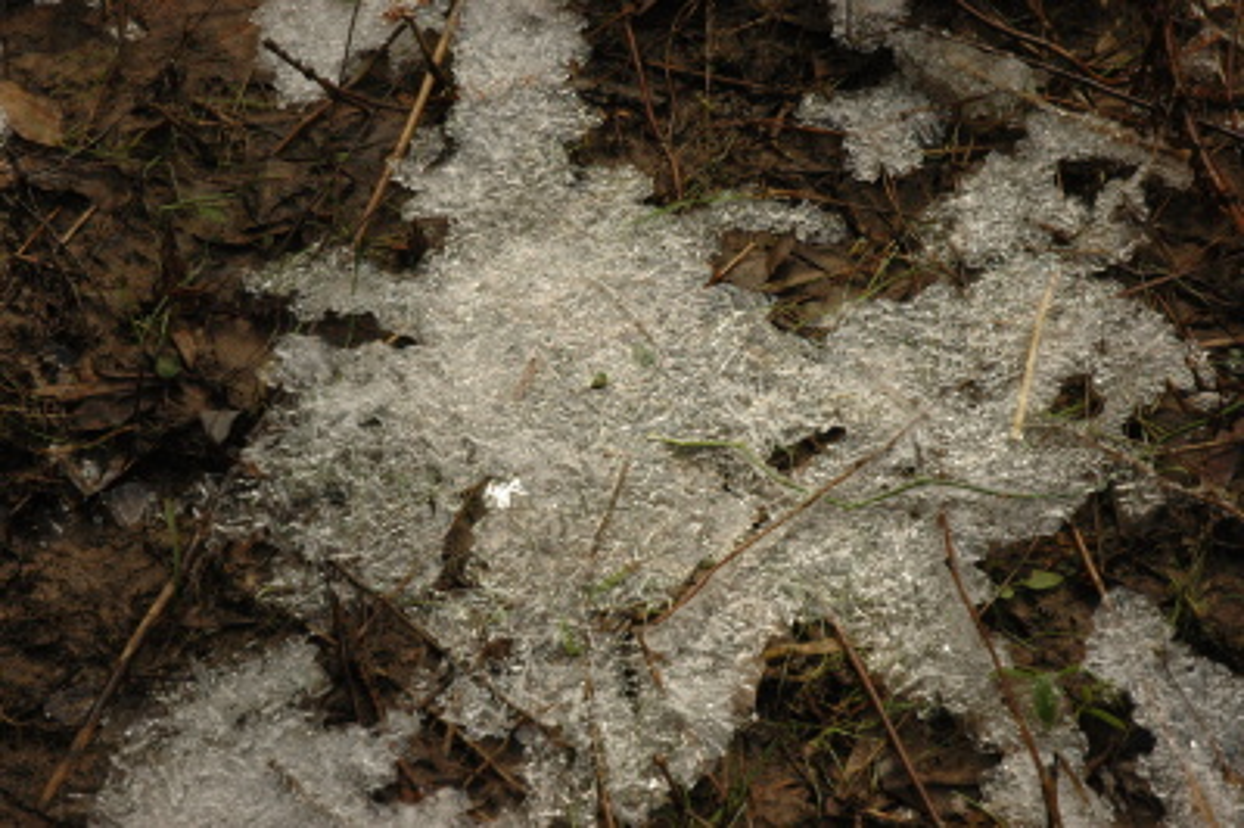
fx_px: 2693
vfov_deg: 17.5
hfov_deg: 26.0
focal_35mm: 78
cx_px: 622
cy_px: 414
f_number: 11
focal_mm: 52
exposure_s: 1/500
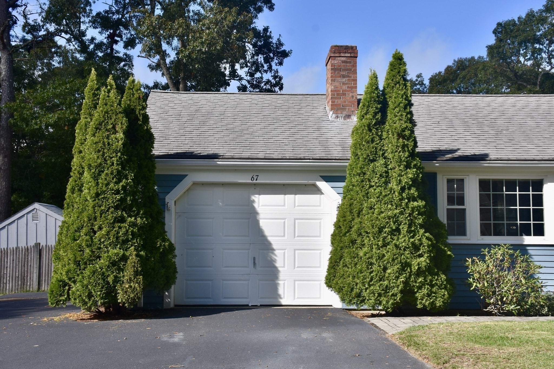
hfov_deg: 41.1
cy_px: 184
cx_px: 277
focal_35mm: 48
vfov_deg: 28.1
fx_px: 739
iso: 250
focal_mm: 32
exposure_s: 1/500
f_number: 8
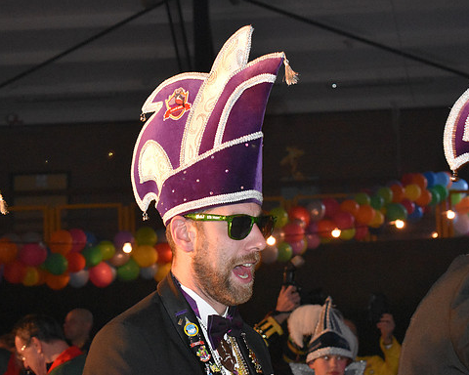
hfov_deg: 20.5
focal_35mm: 94
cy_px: 188
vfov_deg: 16.4
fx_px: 1299
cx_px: 195
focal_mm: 55
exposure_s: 1/60
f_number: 5.6
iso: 5600
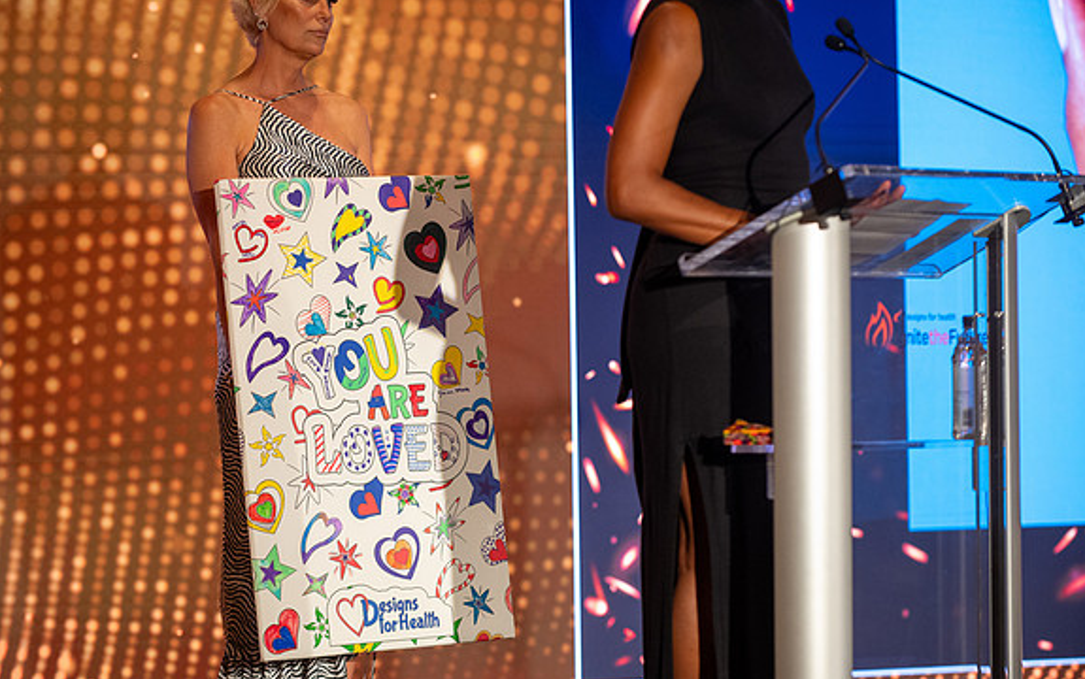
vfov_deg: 8.5
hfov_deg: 13.6
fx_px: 4556
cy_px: 343
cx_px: 543
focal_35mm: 154
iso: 3200
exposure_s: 1/200
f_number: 2.8
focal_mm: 150
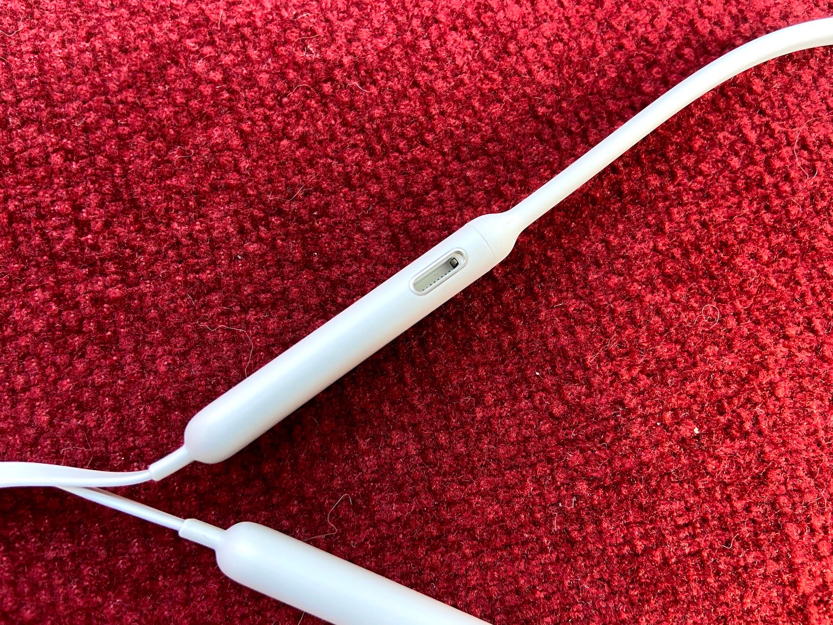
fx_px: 626
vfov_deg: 53.1
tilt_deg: -80.1
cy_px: 312
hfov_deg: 67.3
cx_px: 416
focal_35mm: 26
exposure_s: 1/60
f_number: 1.8
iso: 160
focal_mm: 4.25
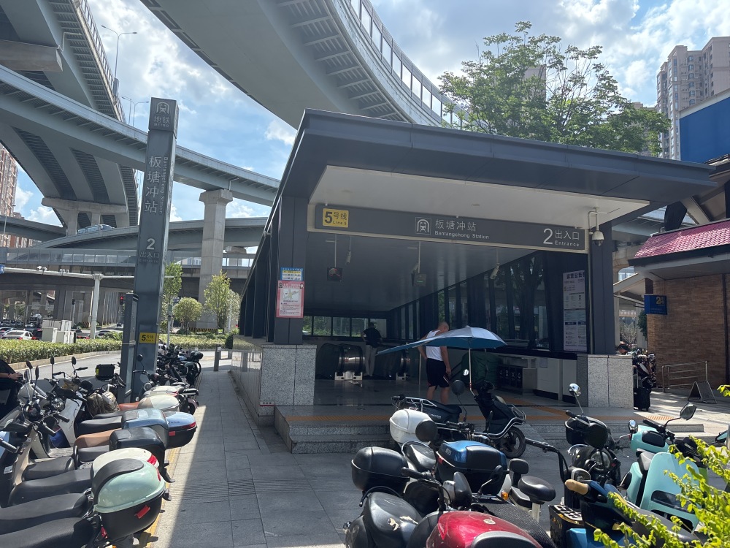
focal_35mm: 26
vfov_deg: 53.1
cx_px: 365
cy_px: 274
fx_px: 548
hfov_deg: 67.3
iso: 50
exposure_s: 1/1567
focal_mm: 5.96
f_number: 1.6
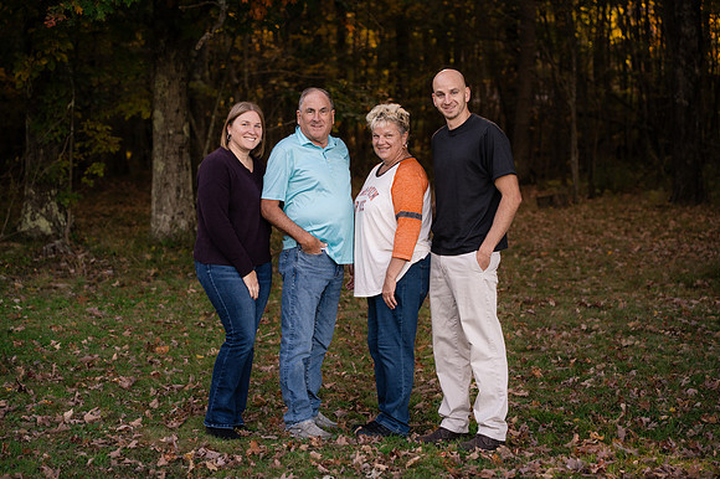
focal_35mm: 90
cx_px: 343
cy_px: 252
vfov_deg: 15.3
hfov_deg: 22.8
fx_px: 1789
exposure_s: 1/400
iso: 320
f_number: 3.5
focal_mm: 85
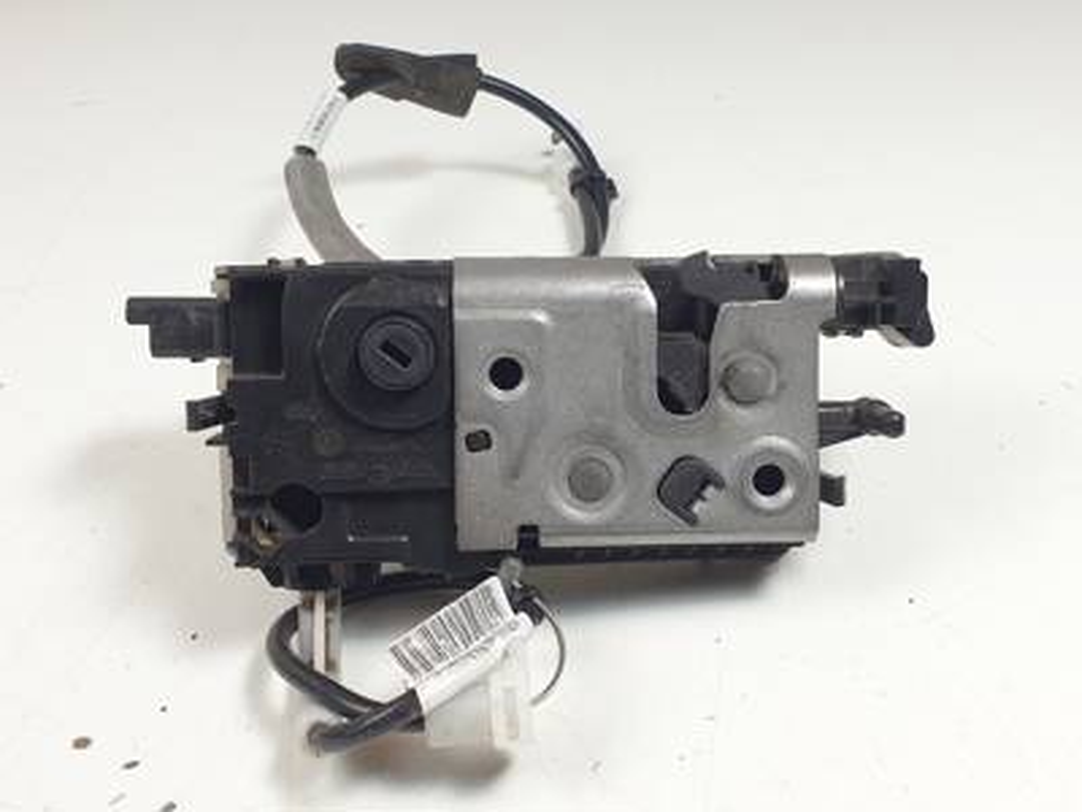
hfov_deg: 67.3
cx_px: 541
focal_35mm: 26
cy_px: 406
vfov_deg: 53.1
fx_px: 813
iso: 50
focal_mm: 4.3
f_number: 2.4
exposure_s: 1/100
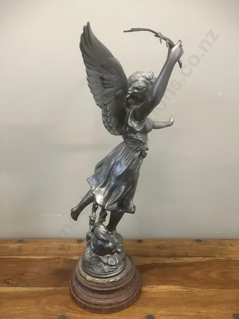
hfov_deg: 49.7
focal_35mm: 28
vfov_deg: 63.4
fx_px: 258
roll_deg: +0.5
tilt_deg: -17.3
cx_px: 120
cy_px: 160
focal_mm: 3.99
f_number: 1.8
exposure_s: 1/50
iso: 250
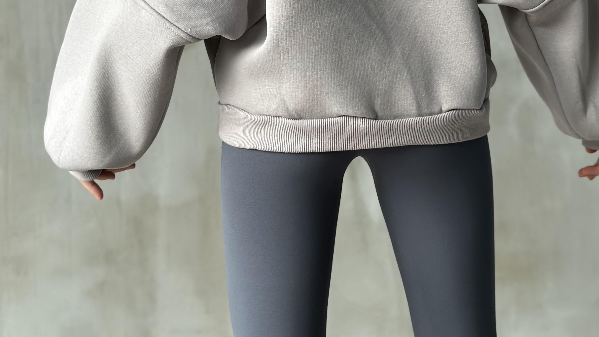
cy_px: -56
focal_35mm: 70
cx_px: 300
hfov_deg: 30.2
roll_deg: +0.6
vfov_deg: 16.6
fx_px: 1112
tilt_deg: +2.8
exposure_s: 1/60
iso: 250
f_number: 1.78
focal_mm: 6.86
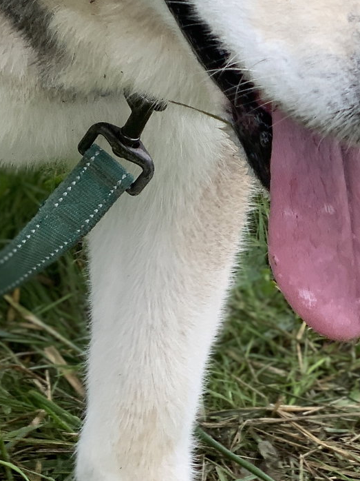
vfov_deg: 12.0
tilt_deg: -16.6
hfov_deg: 9.3
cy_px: -171
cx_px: 122
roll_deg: -1.2
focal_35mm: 159
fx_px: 2206
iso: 16
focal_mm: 6
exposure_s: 1/122
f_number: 2.4
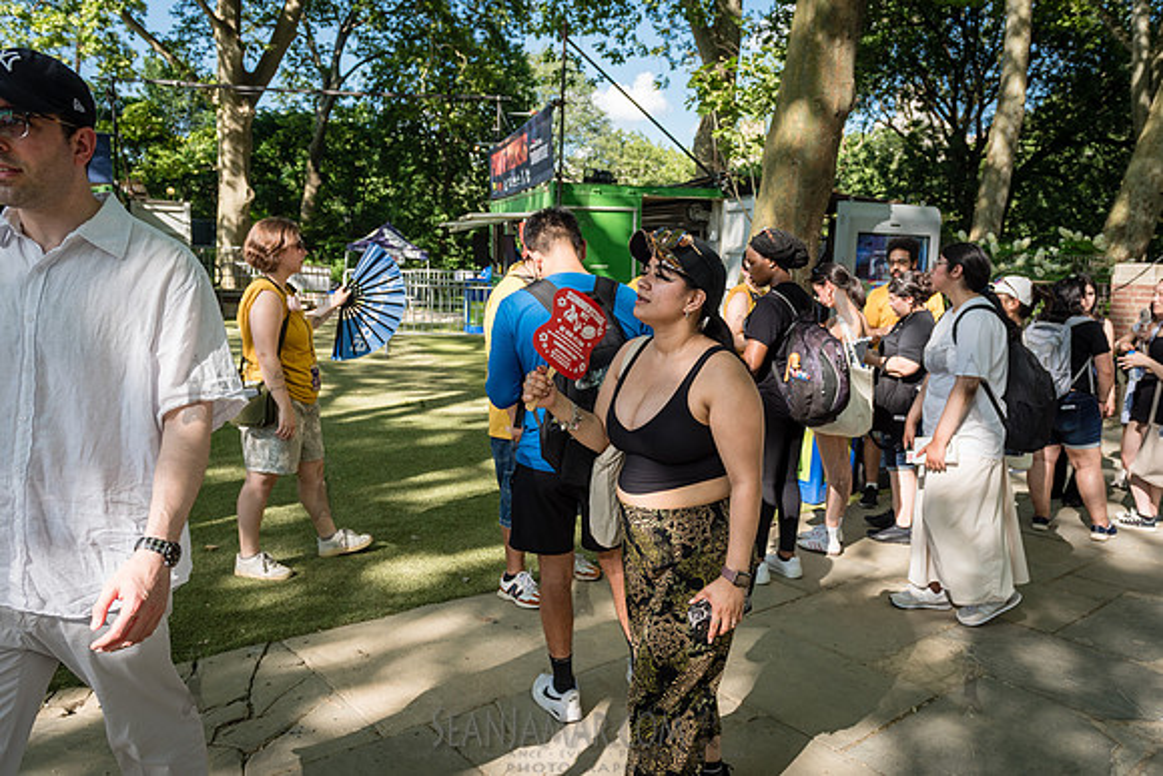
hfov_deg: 67.5
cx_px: 621
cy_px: 391
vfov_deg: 48.1
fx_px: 869
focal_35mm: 27
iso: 160
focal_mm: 24
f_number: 4
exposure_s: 1/400
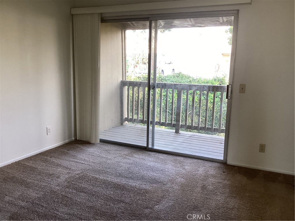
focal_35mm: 31
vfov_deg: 45.4
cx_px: 148
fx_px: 264
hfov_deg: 58.4
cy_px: 110
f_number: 2.4
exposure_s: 1/60
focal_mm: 3.3
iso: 64
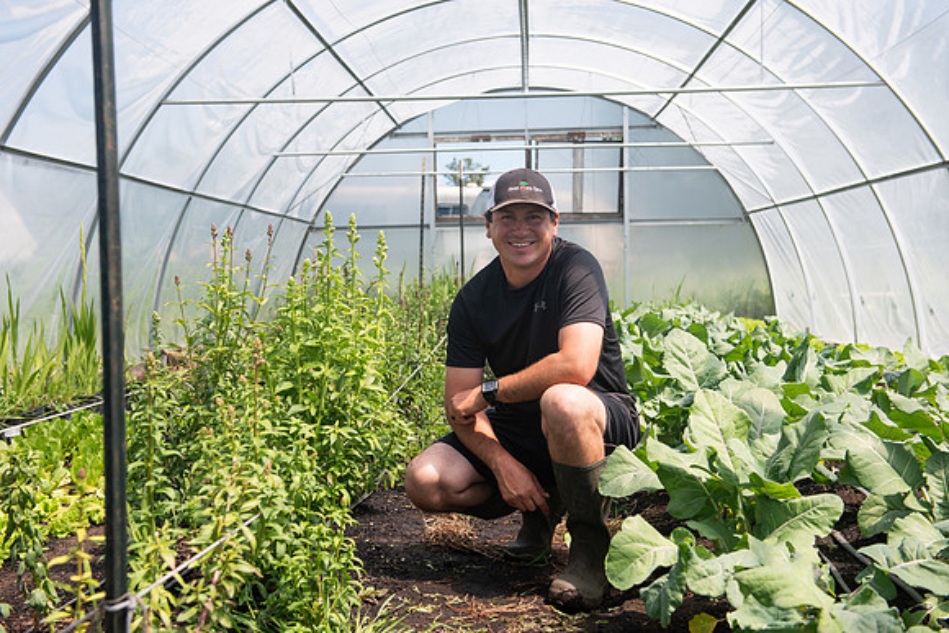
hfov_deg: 41.1
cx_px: 474
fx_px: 1266
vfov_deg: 28.1
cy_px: 316
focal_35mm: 48
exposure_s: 1/2000
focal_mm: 48
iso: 500
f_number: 4.5
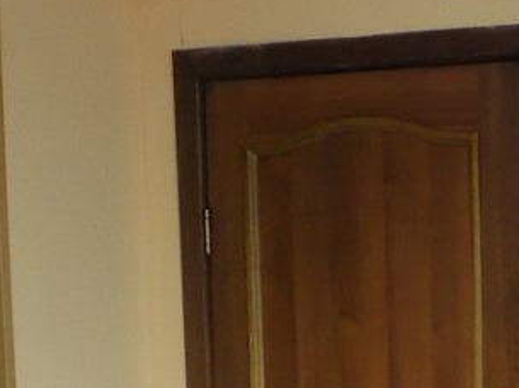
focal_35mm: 110
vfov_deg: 12.8
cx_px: 596
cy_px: 576
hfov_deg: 17.2
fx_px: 1647
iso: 280
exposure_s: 1/30
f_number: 3.4
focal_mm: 6.1
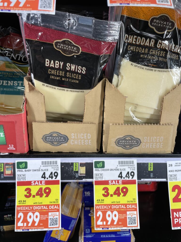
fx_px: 181
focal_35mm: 26
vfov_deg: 67.3
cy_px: 121
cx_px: 90
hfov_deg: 53.1
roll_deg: -0.1
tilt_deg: -15.1
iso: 40
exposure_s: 1/65
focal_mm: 4.2
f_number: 1.6
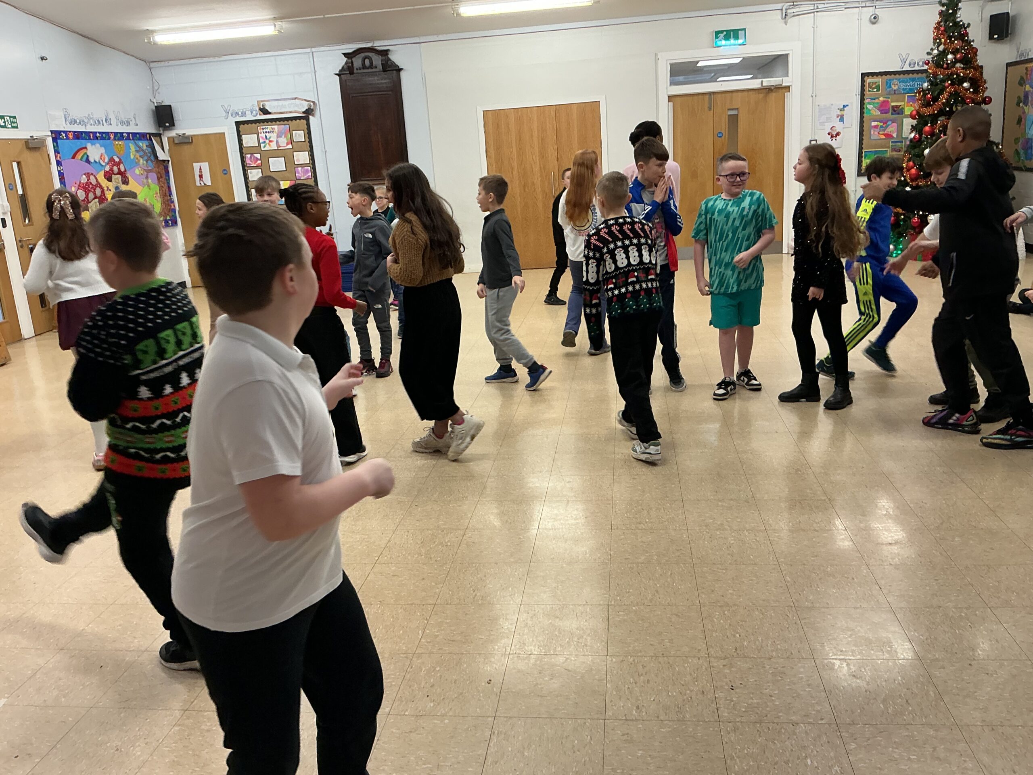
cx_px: 516
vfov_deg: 48.2
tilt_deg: -15.5
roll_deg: +3.7
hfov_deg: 61.7
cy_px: 388
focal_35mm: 29
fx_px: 865
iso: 64
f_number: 1.8
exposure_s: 1/50
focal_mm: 3
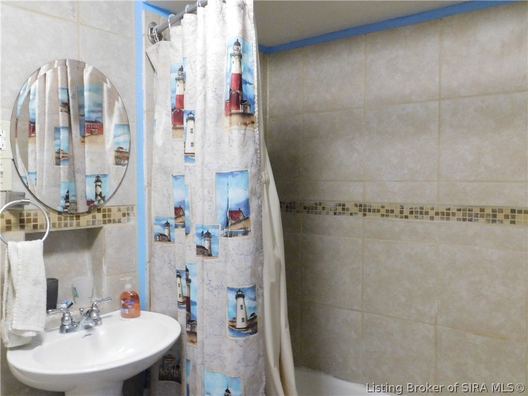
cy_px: 198
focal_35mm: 30
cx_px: 264
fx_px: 458
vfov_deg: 46.8
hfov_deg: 60.0
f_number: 3.2
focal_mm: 5.3
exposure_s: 1/6
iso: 800
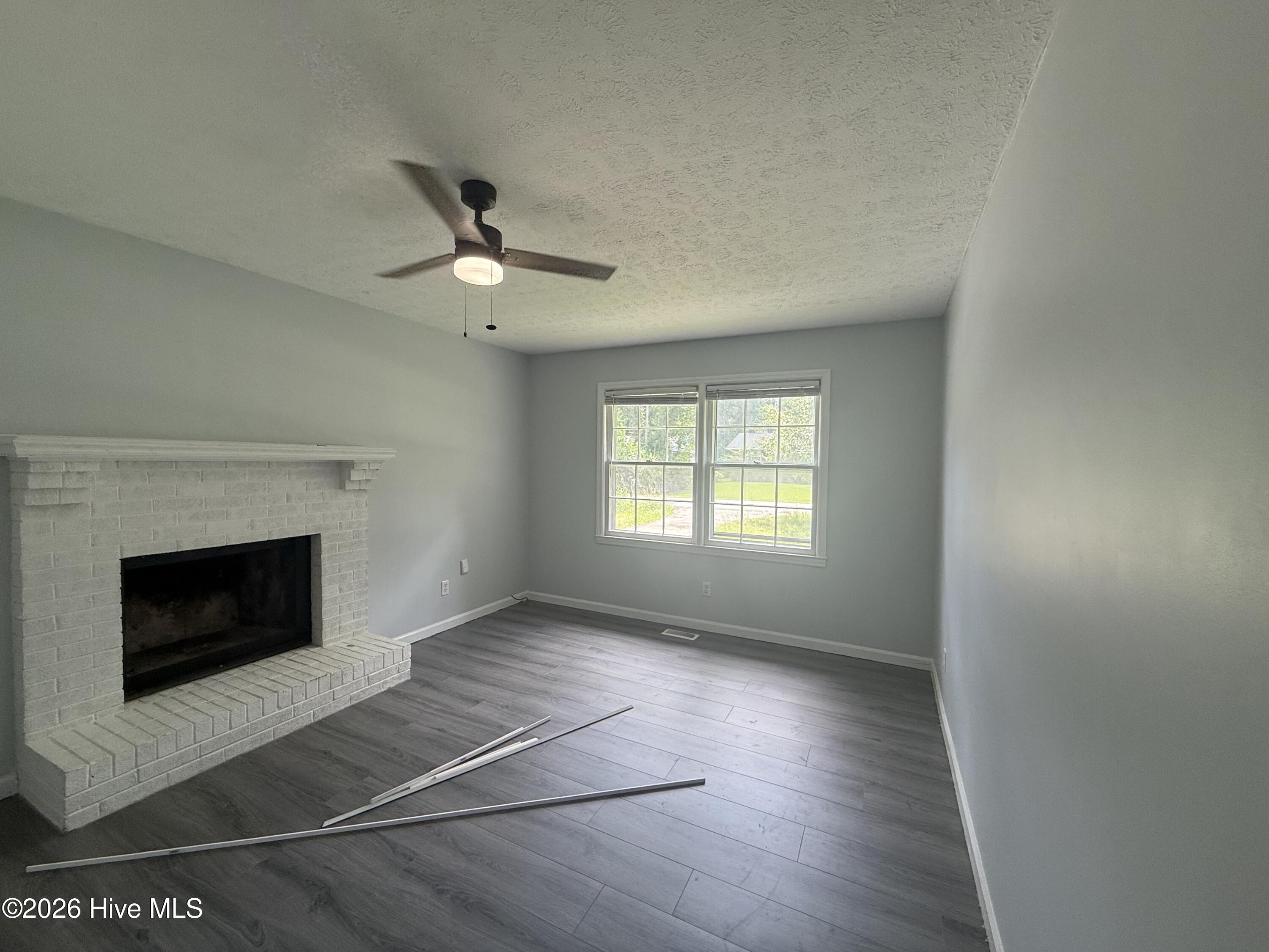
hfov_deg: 102.1
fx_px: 513
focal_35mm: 14
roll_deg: -0.8
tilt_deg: -1.6
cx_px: 634
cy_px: 476
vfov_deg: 85.7
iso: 100
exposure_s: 1/120
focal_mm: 2.22
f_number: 2.2
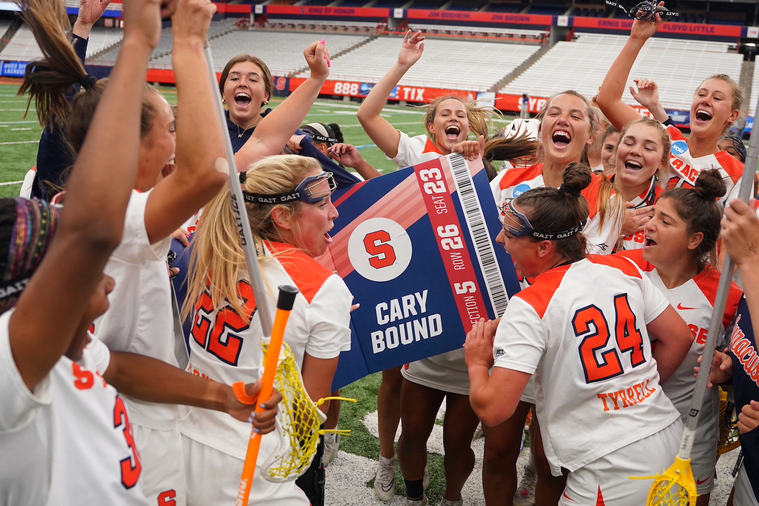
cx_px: 380
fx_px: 759
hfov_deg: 53.1
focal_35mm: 36
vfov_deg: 36.9
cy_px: 253
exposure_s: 1/1600
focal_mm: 24
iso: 1000
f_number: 2.8
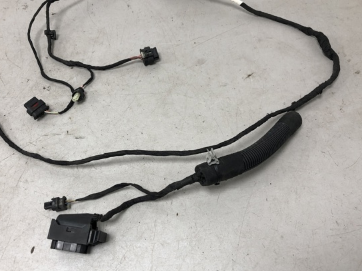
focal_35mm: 33
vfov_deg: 42.9
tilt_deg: -54.5
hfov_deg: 55.3
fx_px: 345
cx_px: 162
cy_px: 138
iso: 32
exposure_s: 1/33
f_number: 1.8
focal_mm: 4
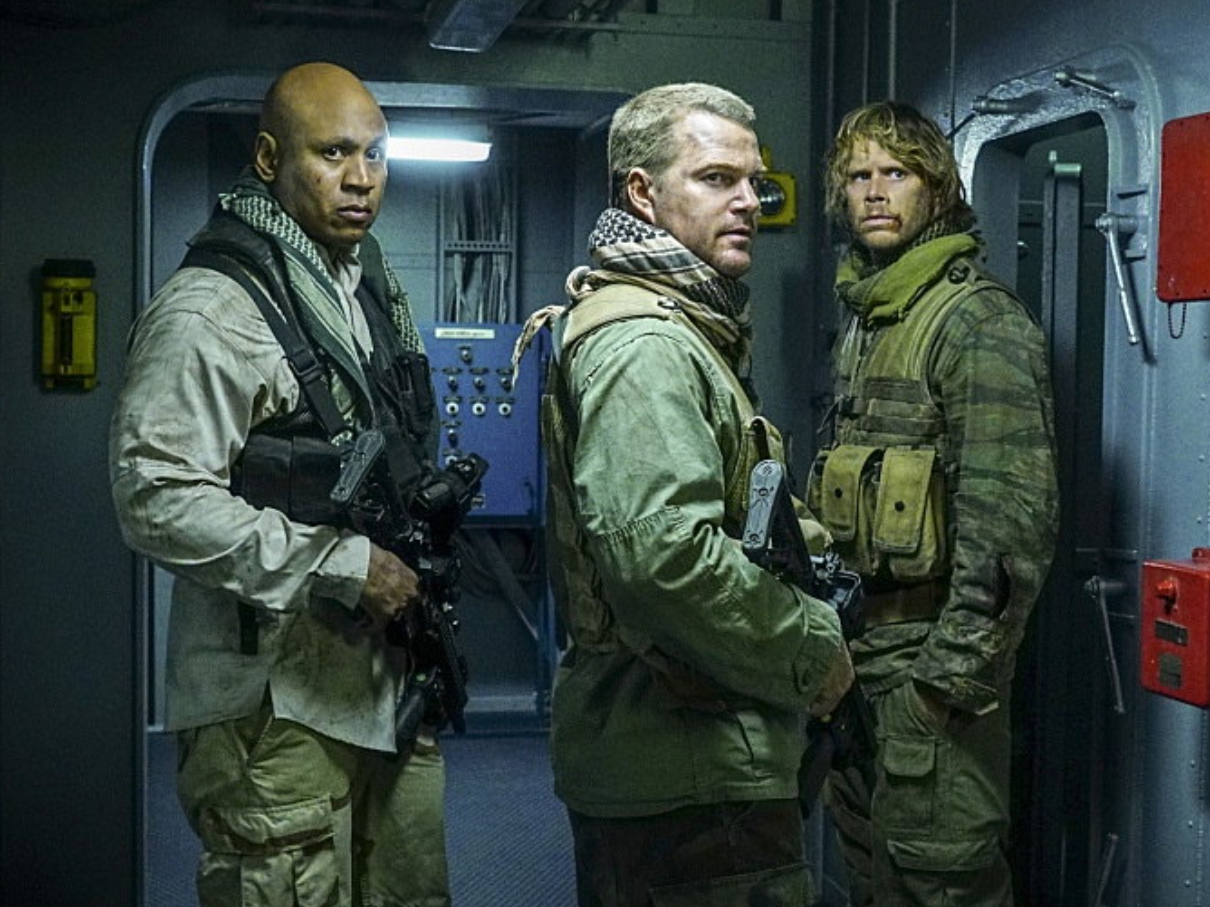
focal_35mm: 53
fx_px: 1853
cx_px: 699
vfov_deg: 27.5
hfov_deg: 36.1
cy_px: 445
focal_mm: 46
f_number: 8
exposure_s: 1/160
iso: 12800
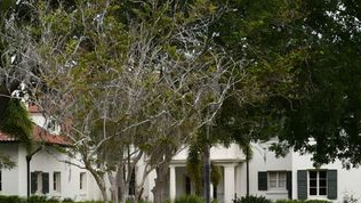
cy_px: 243
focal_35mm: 102
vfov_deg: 11.6
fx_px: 977
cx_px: 121
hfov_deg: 20.9
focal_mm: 24
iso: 200
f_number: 8
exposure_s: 1/250
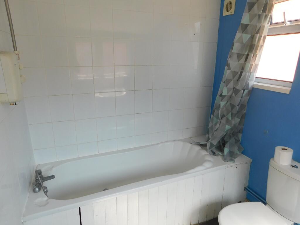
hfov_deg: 73.9
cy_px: 112
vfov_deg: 58.9
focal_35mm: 23
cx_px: 150
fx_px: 199
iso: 125
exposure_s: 1/125
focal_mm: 4
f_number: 3
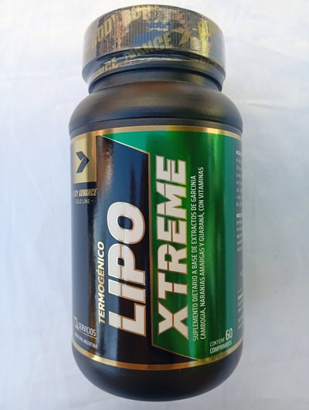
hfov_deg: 51.5
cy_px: 205
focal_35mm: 27
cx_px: 154
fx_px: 320
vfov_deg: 65.2
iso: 66
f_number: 1.8
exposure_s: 1/100
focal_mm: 3.98
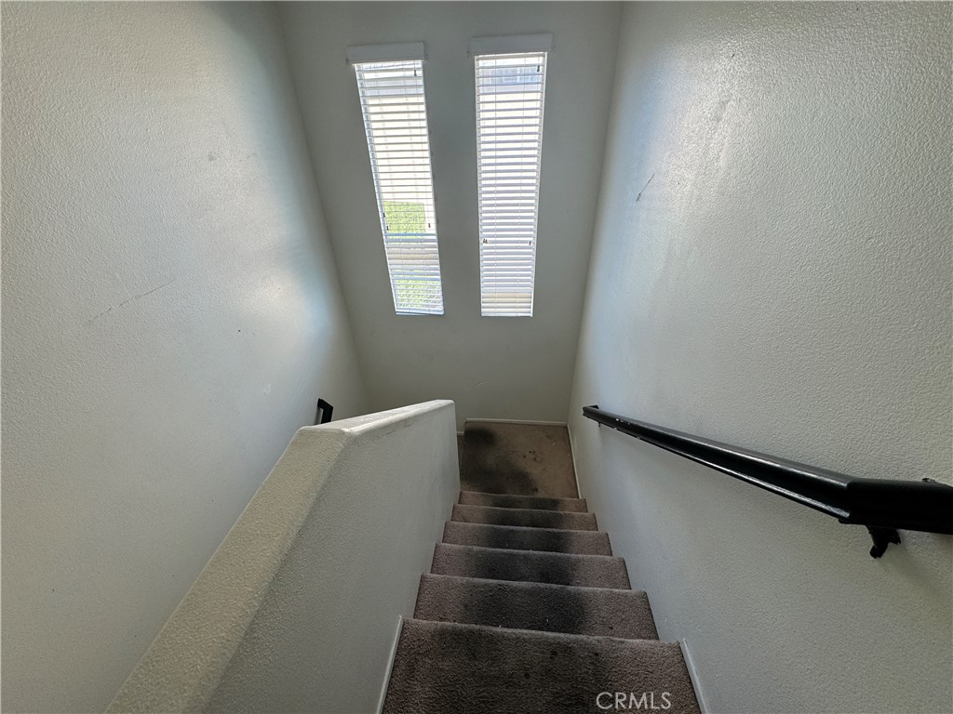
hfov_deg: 102.1
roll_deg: +2.1
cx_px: 476
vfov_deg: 85.7
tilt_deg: -33.3
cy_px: 357
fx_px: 385
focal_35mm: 14
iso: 64
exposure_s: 1/120
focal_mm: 2.22
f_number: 2.2
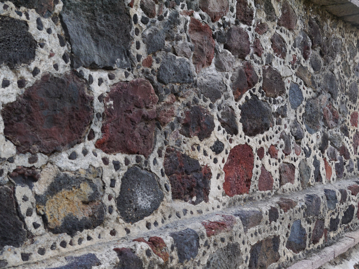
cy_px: 134
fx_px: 498
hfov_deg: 39.7
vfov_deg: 30.3
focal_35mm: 48
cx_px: 180
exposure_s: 1/200
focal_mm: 24
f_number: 6.3
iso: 160
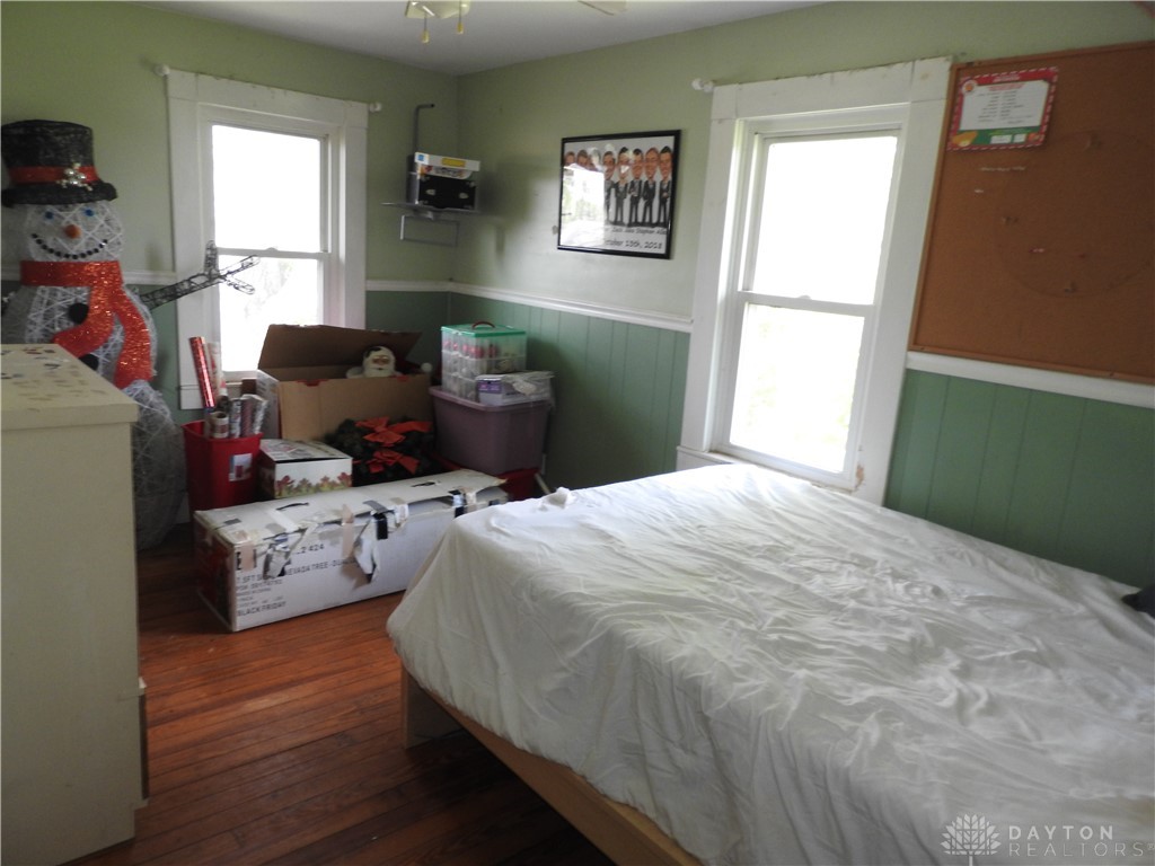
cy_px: 433
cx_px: 578
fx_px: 801
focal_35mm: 24
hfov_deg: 71.6
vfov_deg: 56.8
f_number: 3.3
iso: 200
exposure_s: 1/30
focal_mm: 4.3
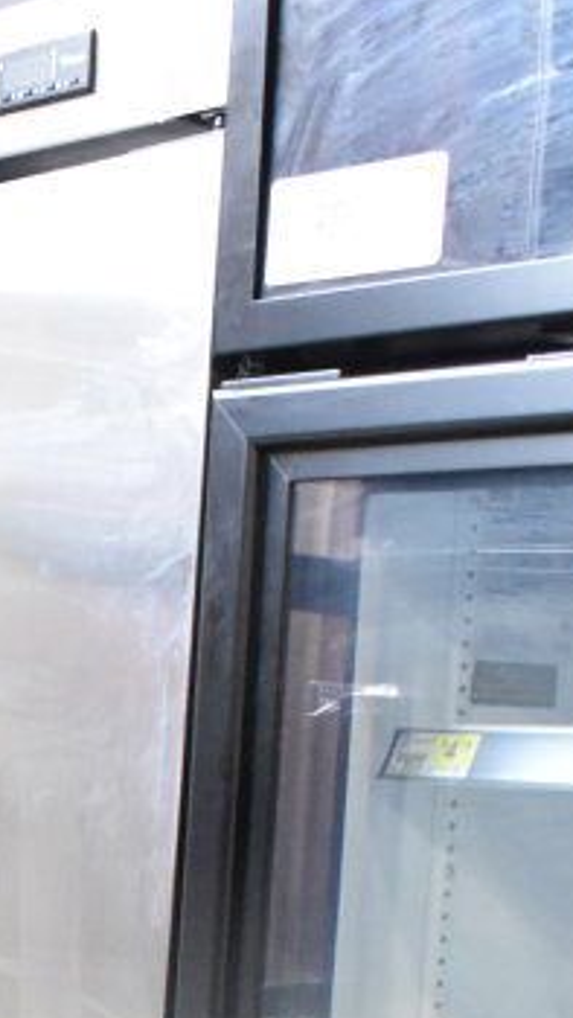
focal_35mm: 74
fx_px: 1998
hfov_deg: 15.5
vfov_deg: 27.2
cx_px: -172
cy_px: 990
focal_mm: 18
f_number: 5.6
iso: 6400
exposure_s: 1/125
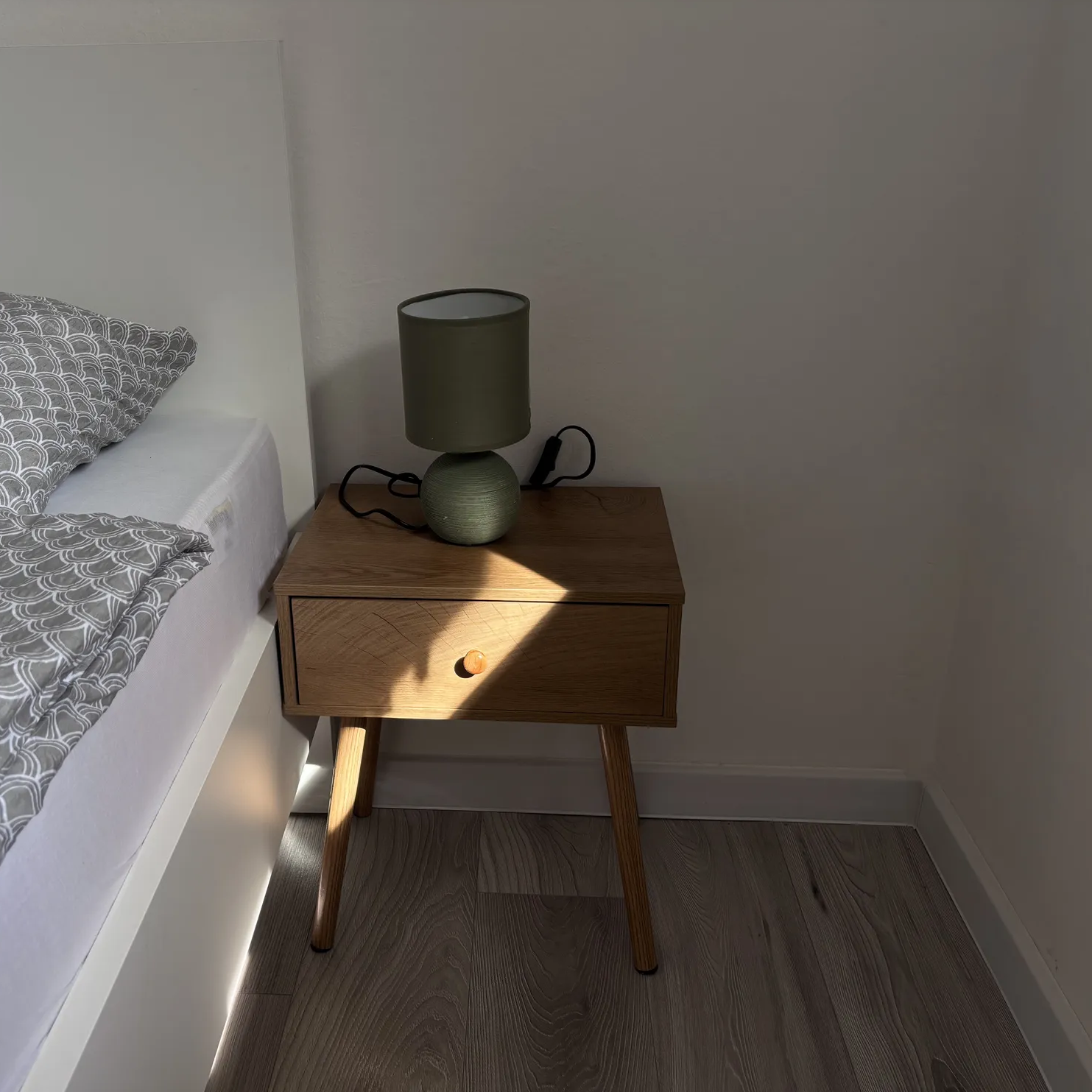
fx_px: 1106
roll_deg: +1.9
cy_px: 549
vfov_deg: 52.5
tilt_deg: -23.0
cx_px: 444
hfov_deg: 52.2
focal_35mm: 31
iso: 50
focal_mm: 5.96
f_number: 1.6
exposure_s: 1/172
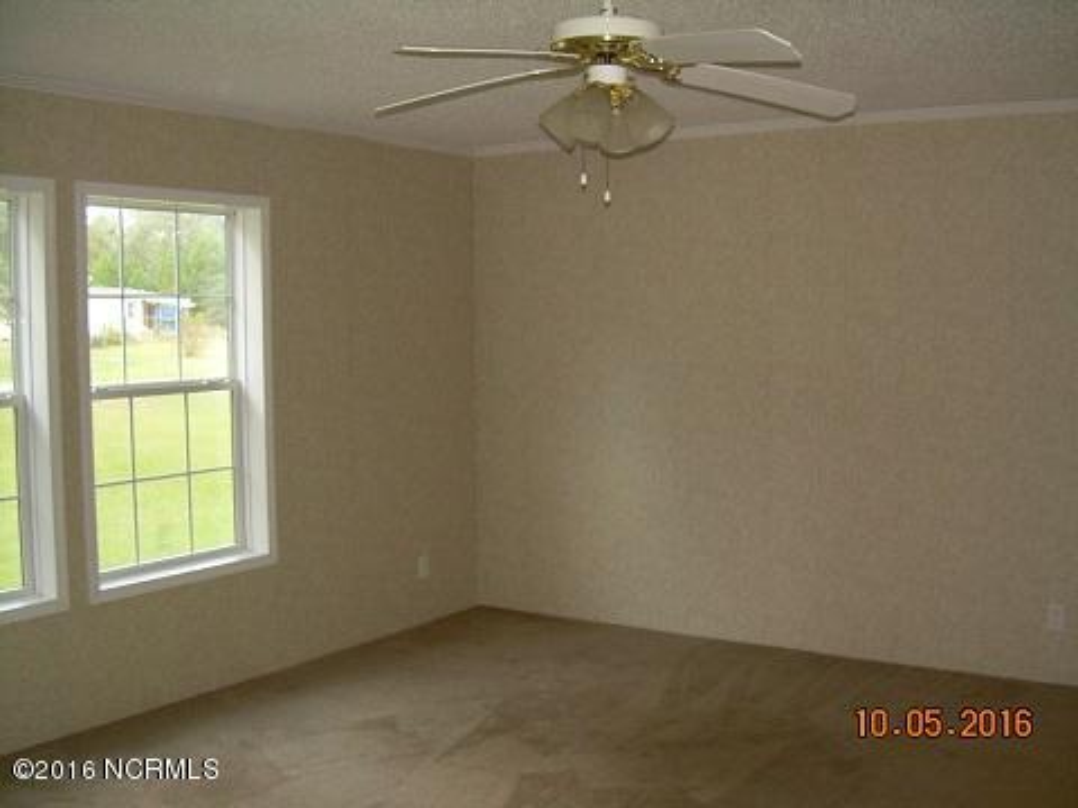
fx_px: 1183
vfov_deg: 37.7
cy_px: 404
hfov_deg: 49.0
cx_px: 539
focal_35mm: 38
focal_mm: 6.3
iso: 119
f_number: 2.8
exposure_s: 1/60
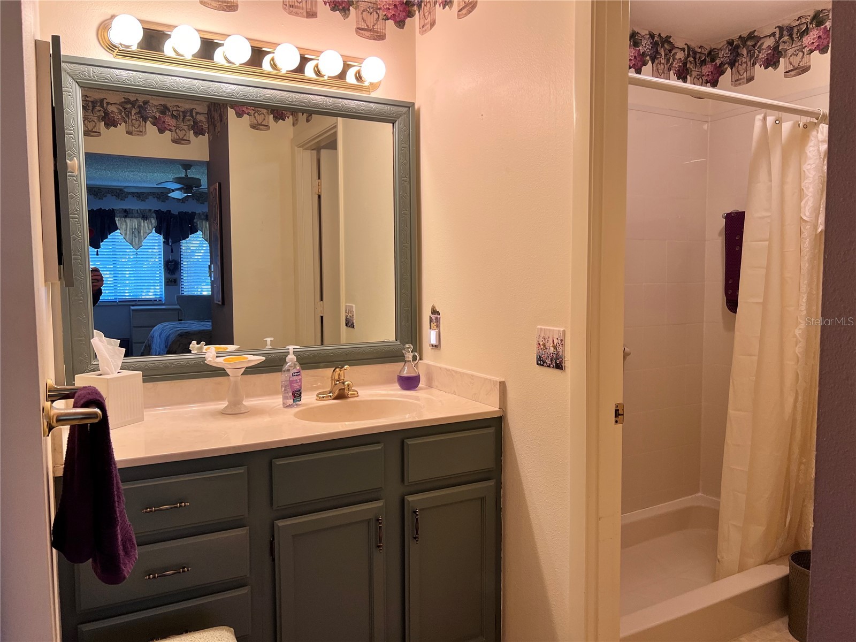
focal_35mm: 26
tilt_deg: -5.4
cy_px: 321
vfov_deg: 53.1
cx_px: 428
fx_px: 643
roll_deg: -0.5
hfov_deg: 67.3
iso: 125
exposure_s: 1/120
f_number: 1.5
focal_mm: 5.7
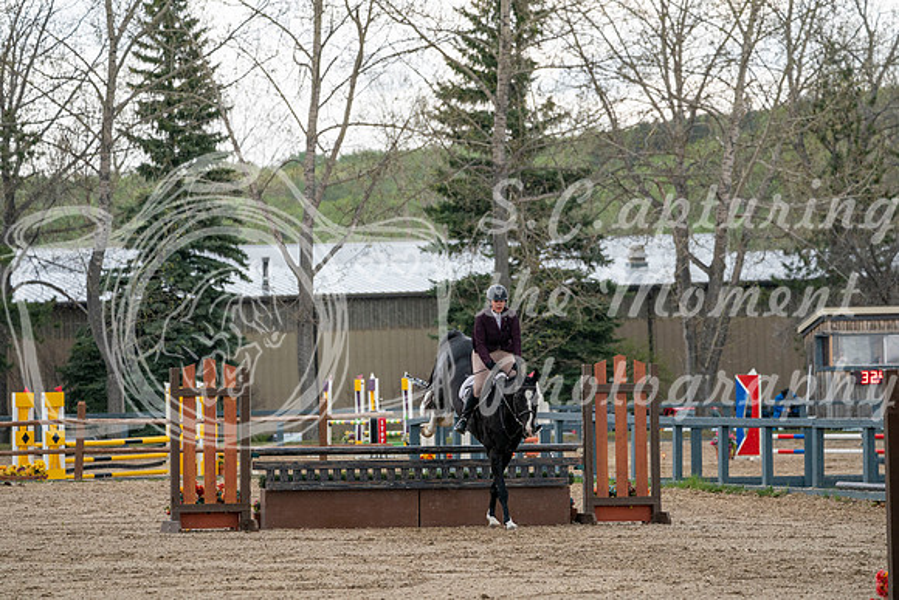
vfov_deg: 6.2
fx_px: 5520
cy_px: 300
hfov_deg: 9.3
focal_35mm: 221
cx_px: 450
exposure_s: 1/1250
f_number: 5.6
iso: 1600
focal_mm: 221
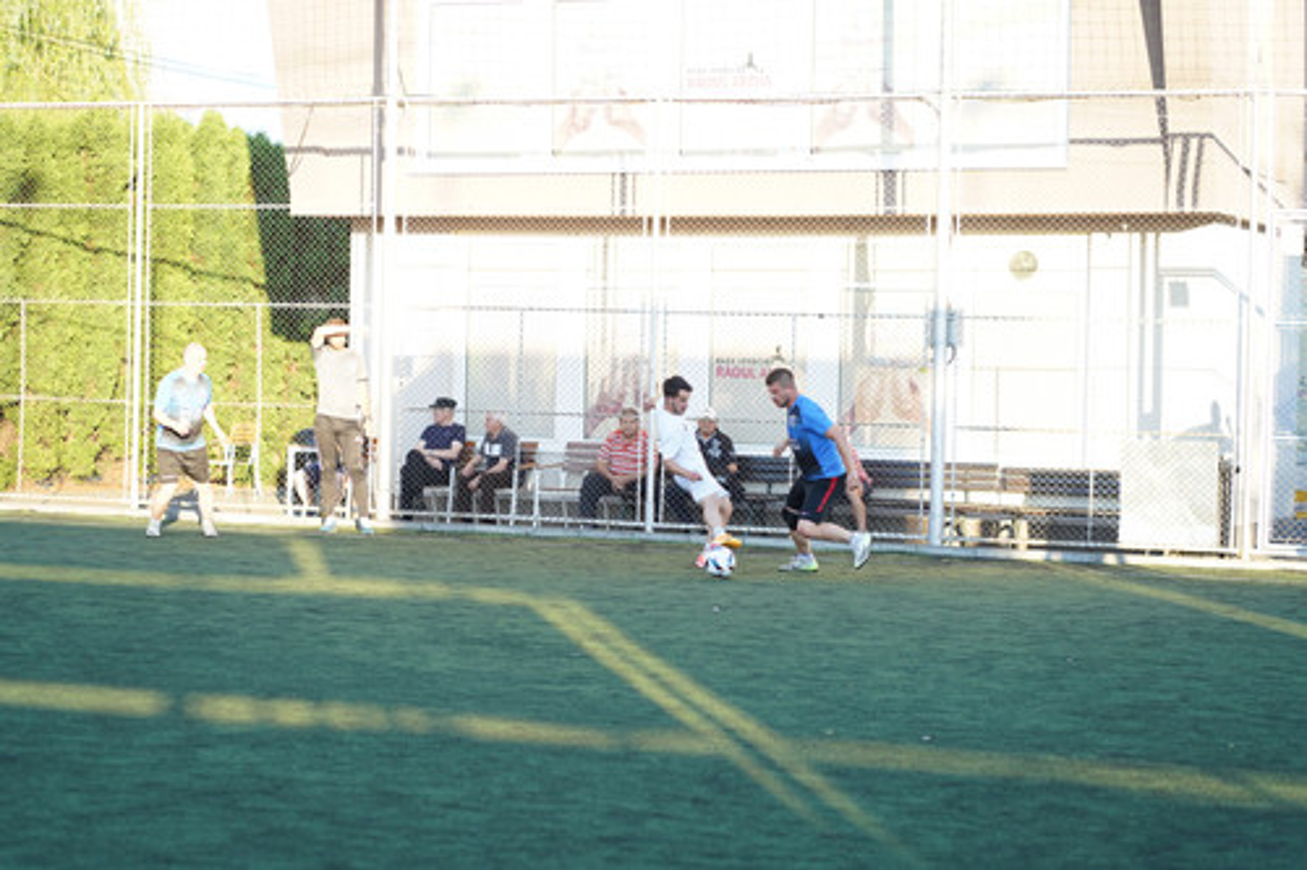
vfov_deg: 16.1
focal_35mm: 85
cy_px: 435
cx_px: 654
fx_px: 3085
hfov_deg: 23.9
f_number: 2.8
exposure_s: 1/1250
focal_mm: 85
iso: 800
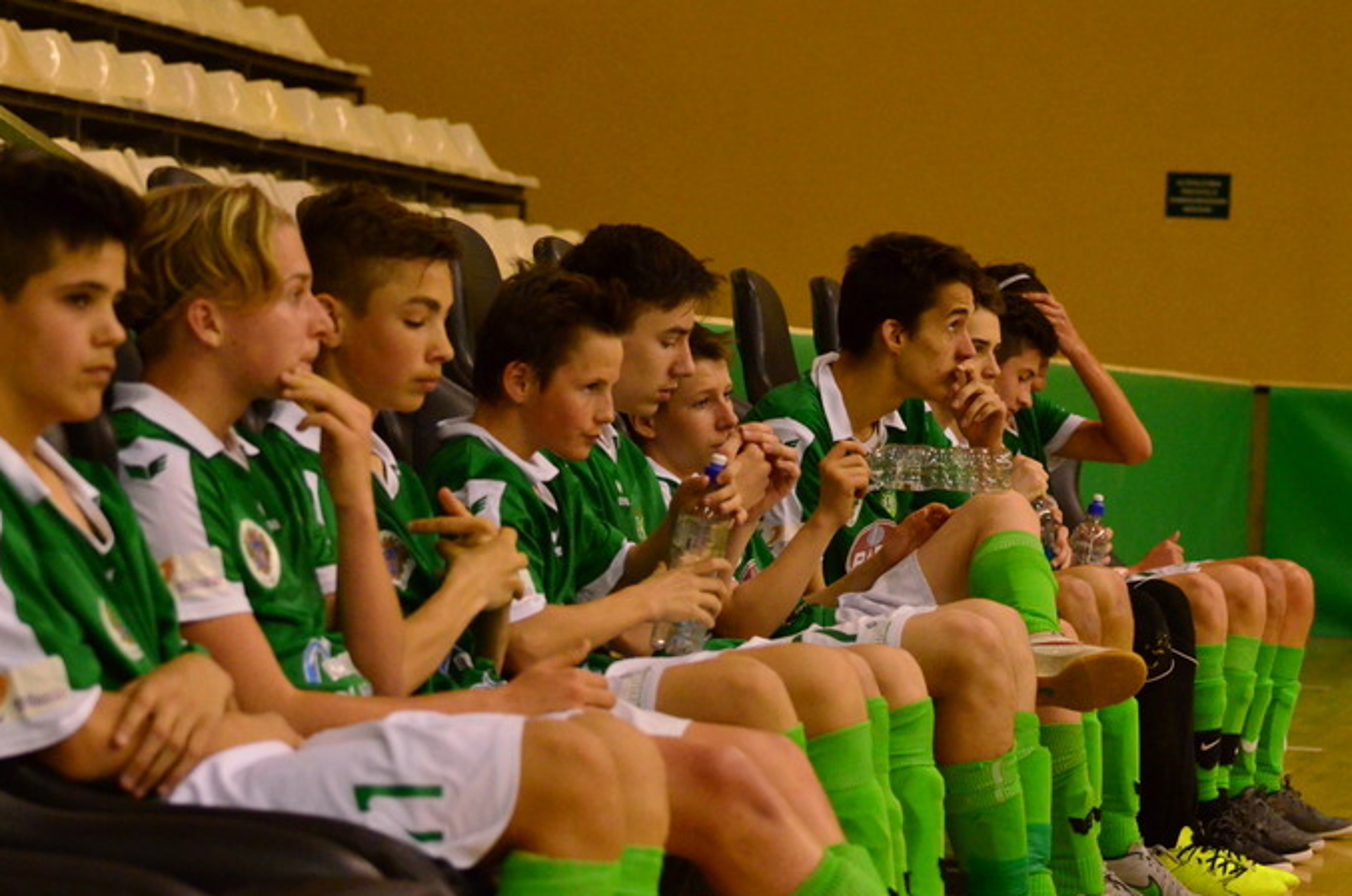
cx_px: 555
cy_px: 525
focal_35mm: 124
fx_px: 4649
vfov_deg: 11.0
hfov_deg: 16.5
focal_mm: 70
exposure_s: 1/400
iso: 4000
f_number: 4.5
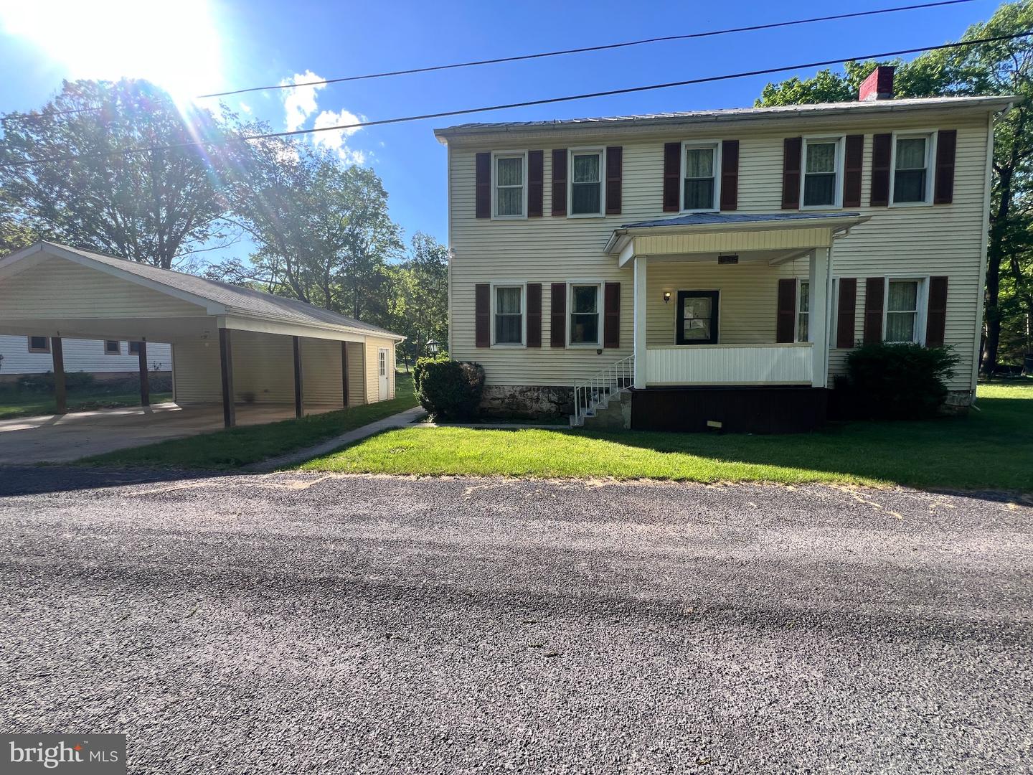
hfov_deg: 106.2
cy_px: 388
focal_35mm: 13
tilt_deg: -4.6
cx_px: 516
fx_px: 388
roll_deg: -0.1
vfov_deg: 89.9
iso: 32
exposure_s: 1/595
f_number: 1.8
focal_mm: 1.57
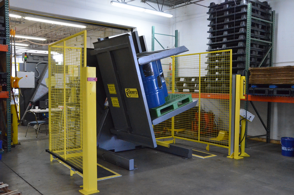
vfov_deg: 36.7
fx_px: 293
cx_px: 147
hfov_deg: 53.2
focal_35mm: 36
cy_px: 98
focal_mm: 24
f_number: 9
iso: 6400
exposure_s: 1/125
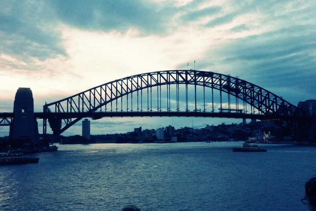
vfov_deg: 32.6
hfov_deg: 47.4
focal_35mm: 41
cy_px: 106
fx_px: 360
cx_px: 161
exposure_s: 1/250
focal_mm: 26
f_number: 16
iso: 8000
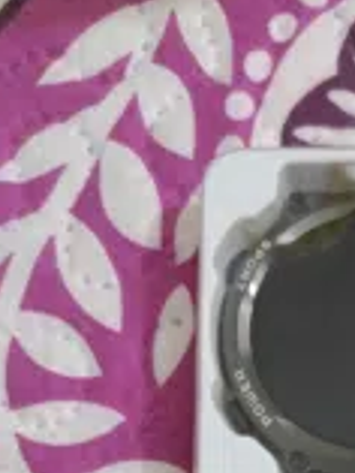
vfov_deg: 28.2
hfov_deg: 22.6
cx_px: 400
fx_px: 833
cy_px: 545
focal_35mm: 61
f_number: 1.79
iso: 1250
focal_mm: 5.44
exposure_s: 1/50
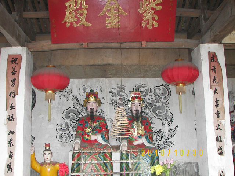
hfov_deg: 51.4
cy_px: 88
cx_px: 118
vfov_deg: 39.7
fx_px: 244
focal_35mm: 36
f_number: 2.8
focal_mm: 6
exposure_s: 1/30
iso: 100
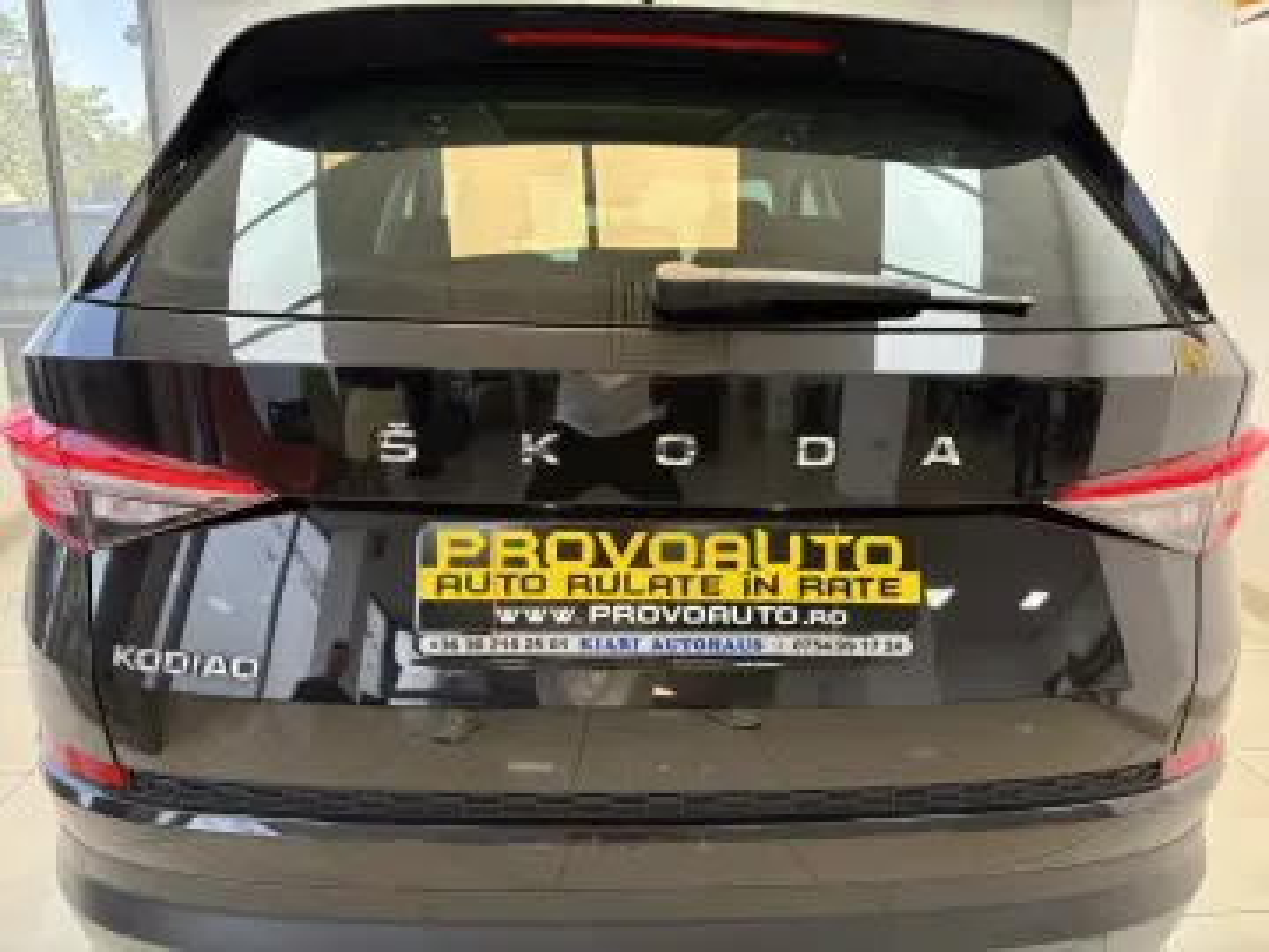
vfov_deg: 53.1
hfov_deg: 67.3
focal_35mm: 26
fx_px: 953
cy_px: 476
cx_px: 634
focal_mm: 5.96
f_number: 1.6
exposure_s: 1/100
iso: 160
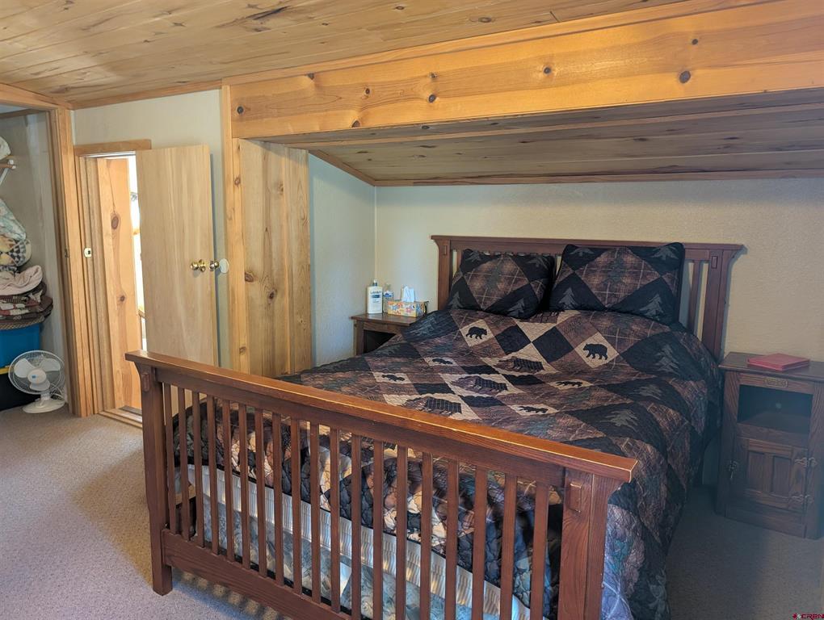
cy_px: 310
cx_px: 412
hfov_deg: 71.5
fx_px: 572
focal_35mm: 24
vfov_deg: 56.9
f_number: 1.68
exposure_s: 1/30
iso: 596
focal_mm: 6.9
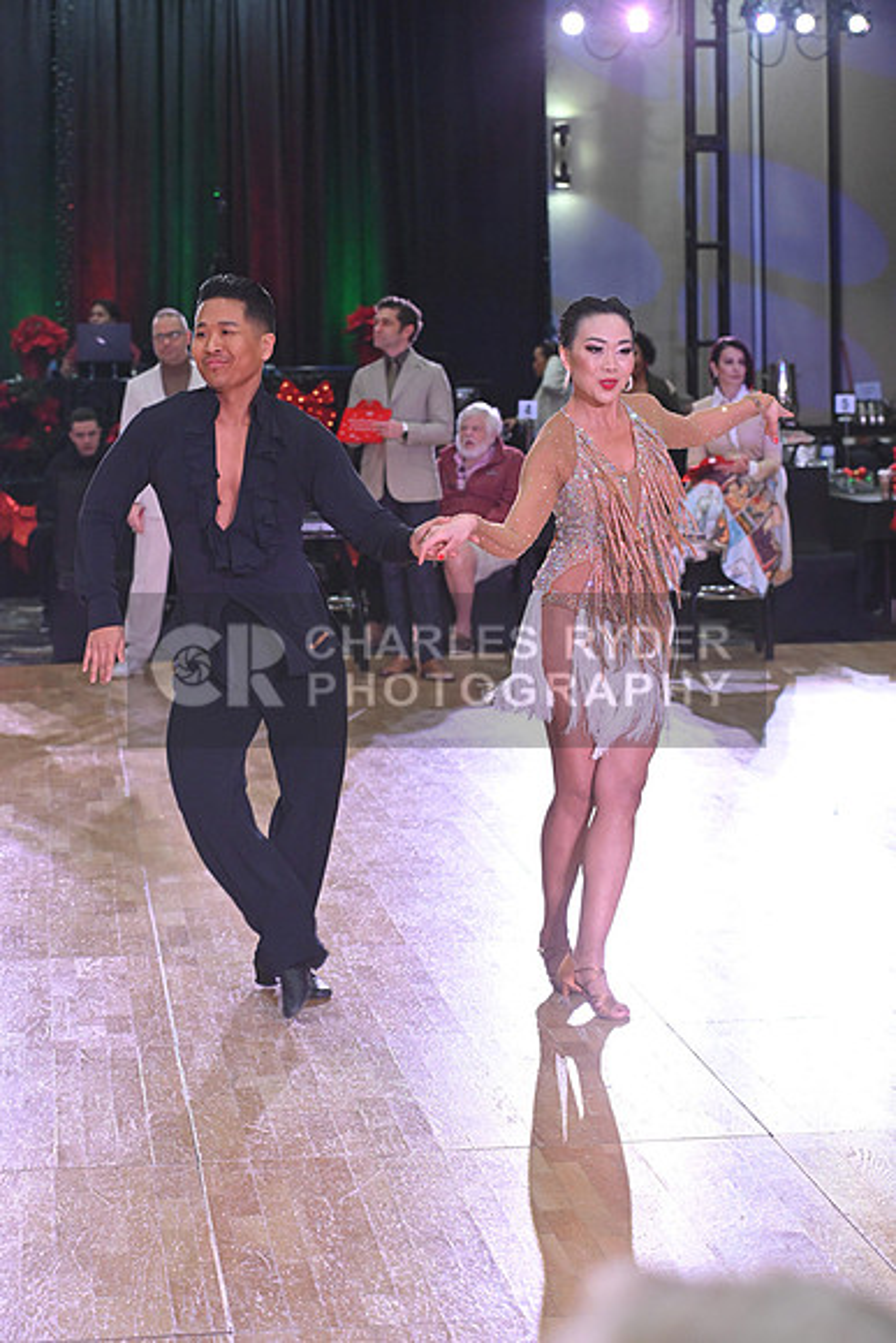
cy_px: 672
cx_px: 448
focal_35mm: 86
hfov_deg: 15.9
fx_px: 3209
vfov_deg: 23.6
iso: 3200
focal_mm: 86
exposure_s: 1/400
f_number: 5.6
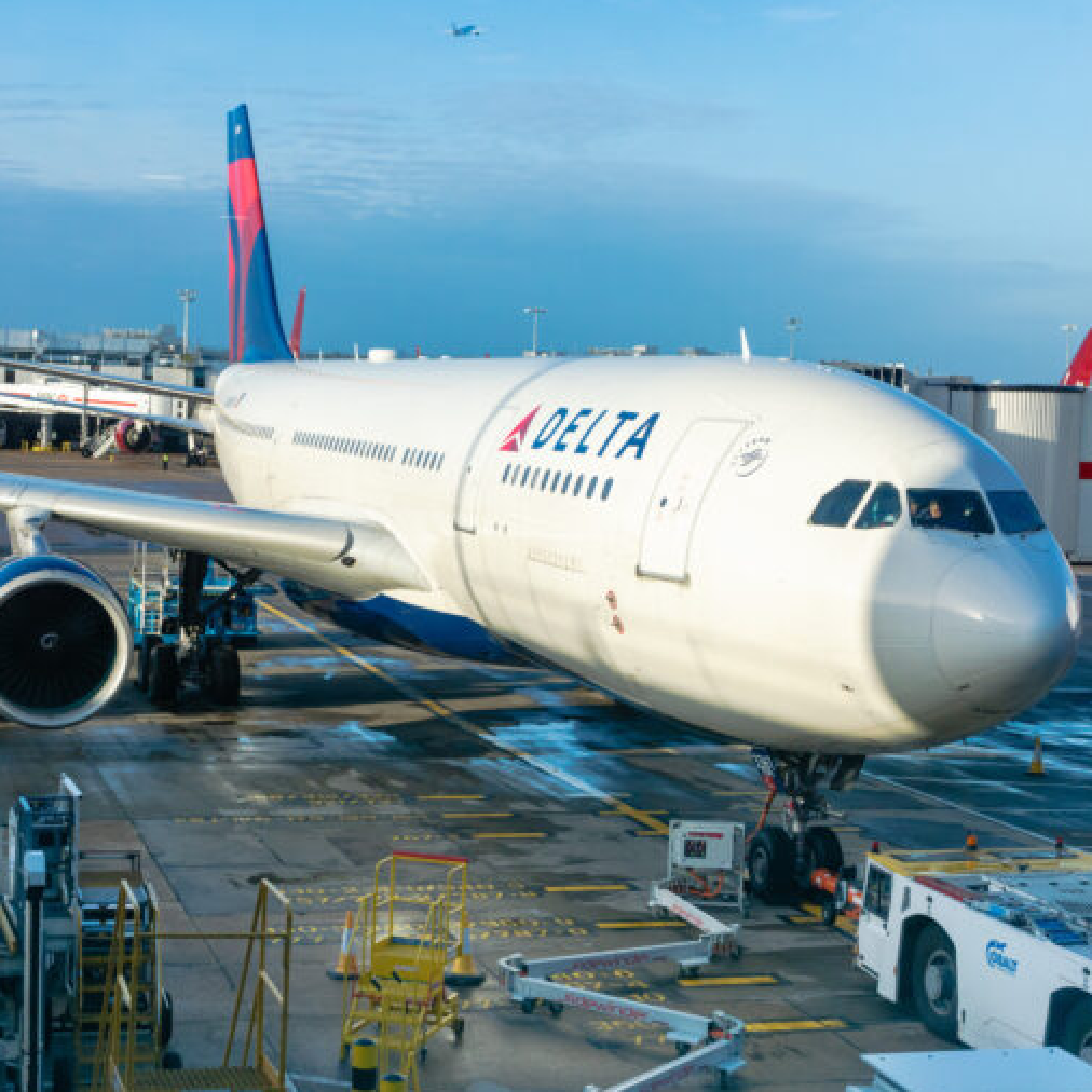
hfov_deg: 29.5
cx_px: 462
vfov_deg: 29.6
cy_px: 548
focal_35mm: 58
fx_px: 2070
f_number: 4.5
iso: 200
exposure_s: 1/1000
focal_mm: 30
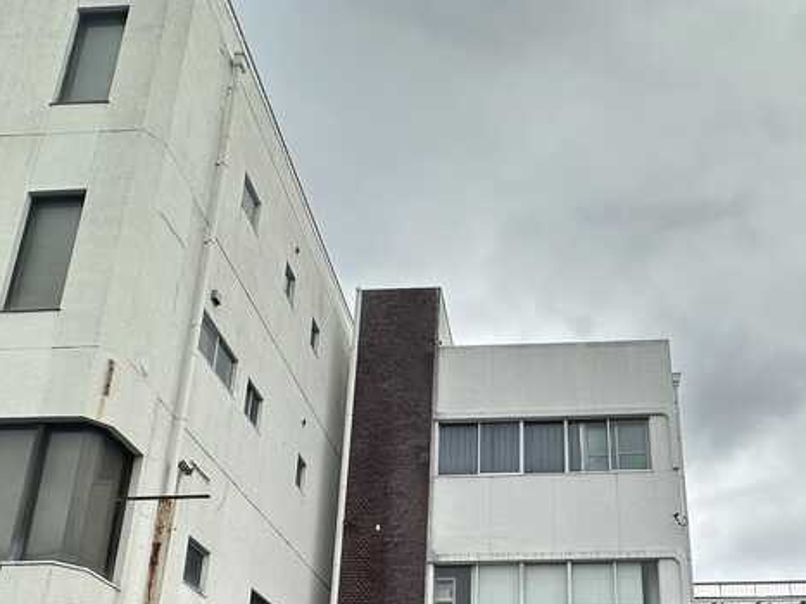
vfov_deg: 39.8
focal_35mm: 30
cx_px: 528
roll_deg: +0.5
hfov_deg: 58.8
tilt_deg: +16.8
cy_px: 633
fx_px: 698
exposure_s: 1/729
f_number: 2.2
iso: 40
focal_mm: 2.22
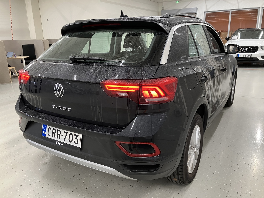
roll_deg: +1.1
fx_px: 214
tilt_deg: -14.0
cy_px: 99
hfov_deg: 63.4
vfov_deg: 49.7
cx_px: 132
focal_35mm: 28
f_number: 1.8
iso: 200
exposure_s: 1/57
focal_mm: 3.99
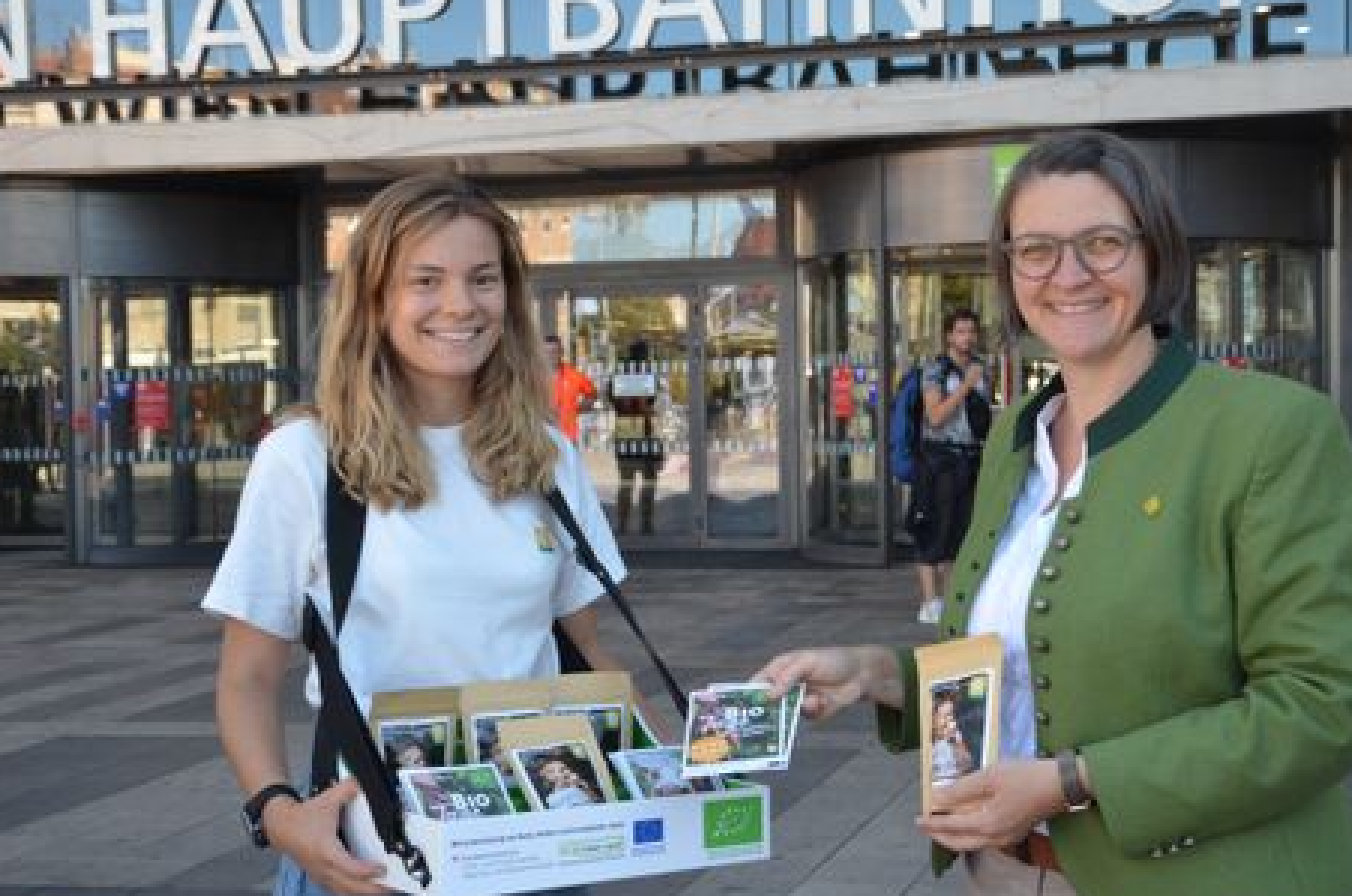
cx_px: 740
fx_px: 2233
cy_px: 433
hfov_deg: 33.7
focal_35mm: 60
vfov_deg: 22.7
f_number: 5.6
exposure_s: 1/125
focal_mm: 35
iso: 200
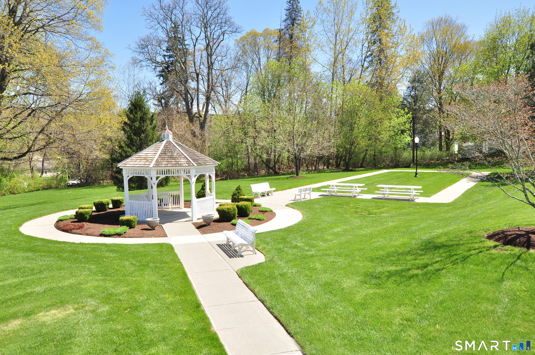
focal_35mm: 30
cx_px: 268
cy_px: 178
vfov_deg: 43.5
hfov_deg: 62.0
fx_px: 445
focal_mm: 20
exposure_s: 1/250
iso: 250
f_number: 9
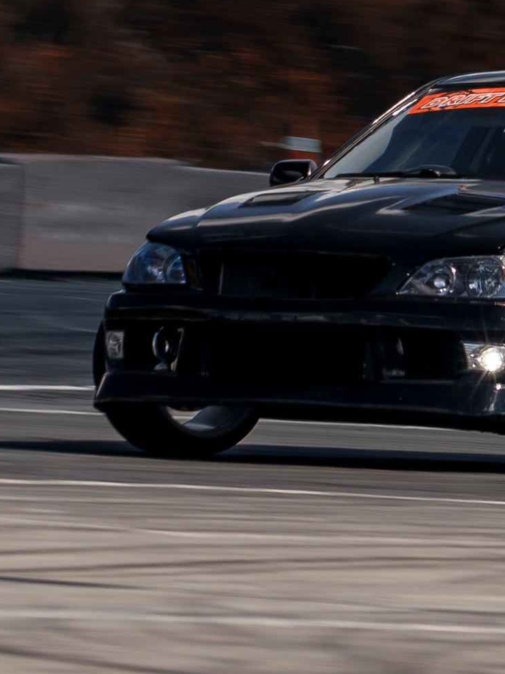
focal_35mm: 1150
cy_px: 226
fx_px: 22374
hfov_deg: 1.3
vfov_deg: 1.7
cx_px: 637
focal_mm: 200
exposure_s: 1/125
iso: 100
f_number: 10
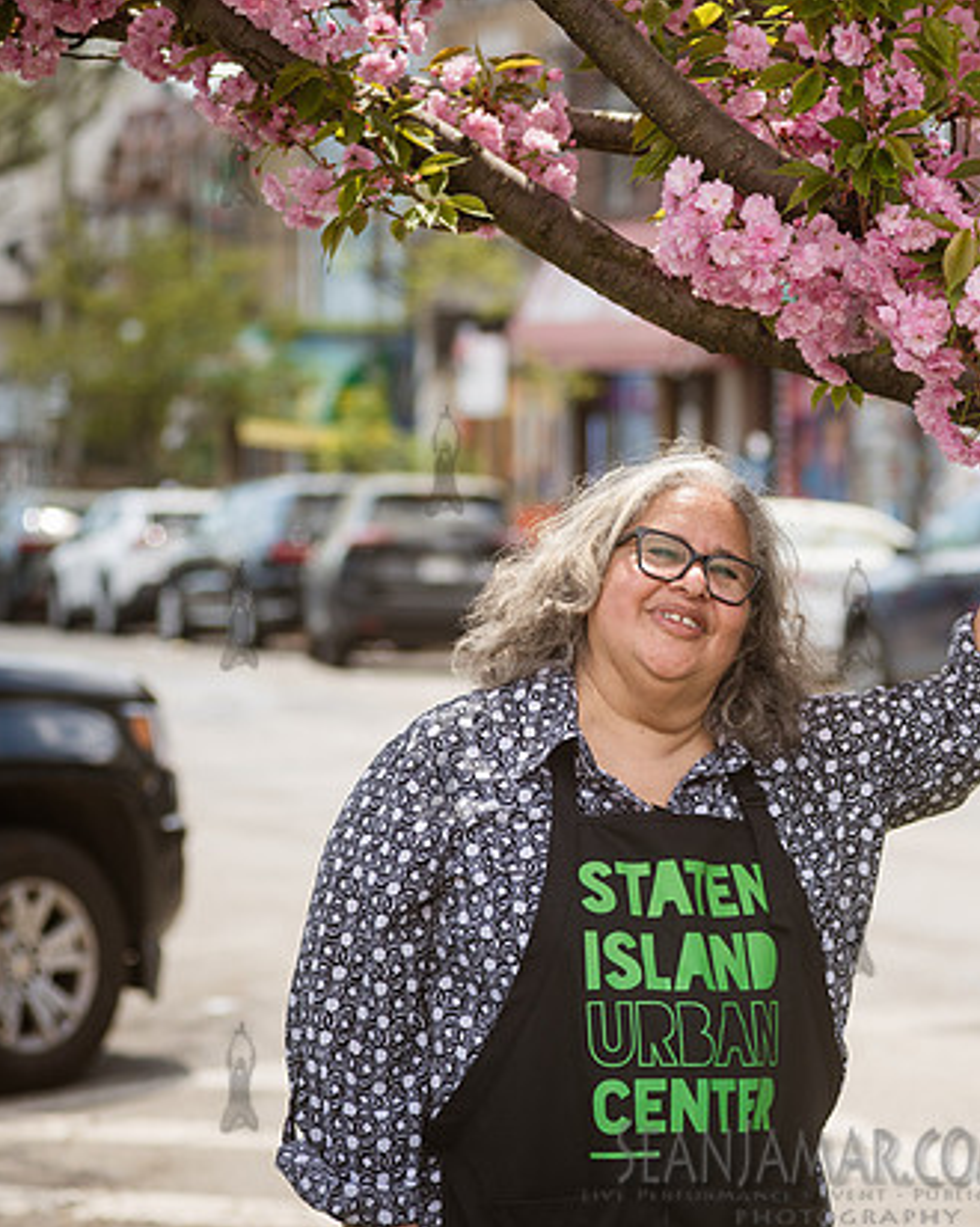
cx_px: 830
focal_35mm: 122
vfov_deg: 15.8
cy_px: 612
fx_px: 4426
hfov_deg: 12.6
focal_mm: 86
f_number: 4
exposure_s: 1/320
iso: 100
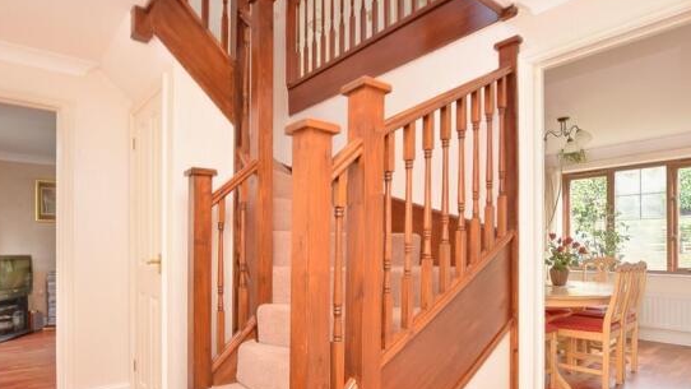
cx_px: 324
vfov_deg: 57.6
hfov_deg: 89.4
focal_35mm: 19
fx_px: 348
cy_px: 244
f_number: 5
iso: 200
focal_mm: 10
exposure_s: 1/50
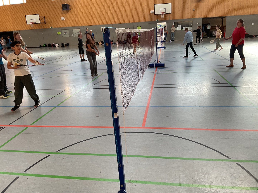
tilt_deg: -18.1
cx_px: 129
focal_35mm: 29
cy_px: 96
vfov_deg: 48.2
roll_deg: +2.3
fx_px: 216
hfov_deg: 61.7
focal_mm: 3
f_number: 1.8
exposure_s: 1/120
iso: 50
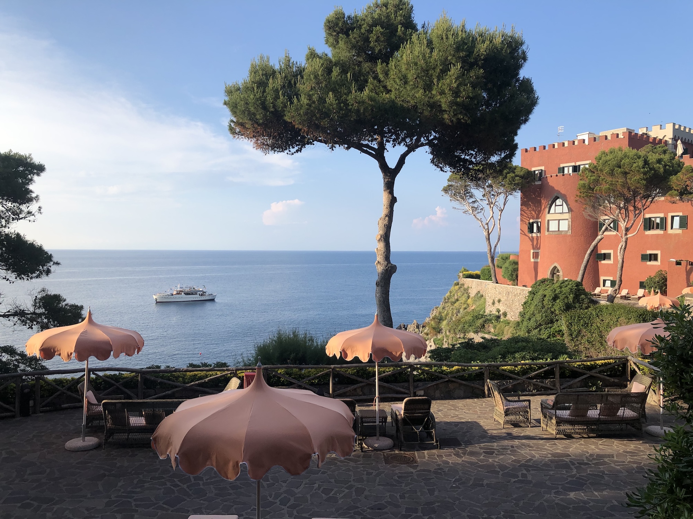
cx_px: 346
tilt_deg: -2.2
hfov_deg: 63.4
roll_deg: +0.4
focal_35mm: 28
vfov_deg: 49.7
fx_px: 561
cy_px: 260
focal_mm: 4
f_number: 1.8
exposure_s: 1/1230
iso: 20
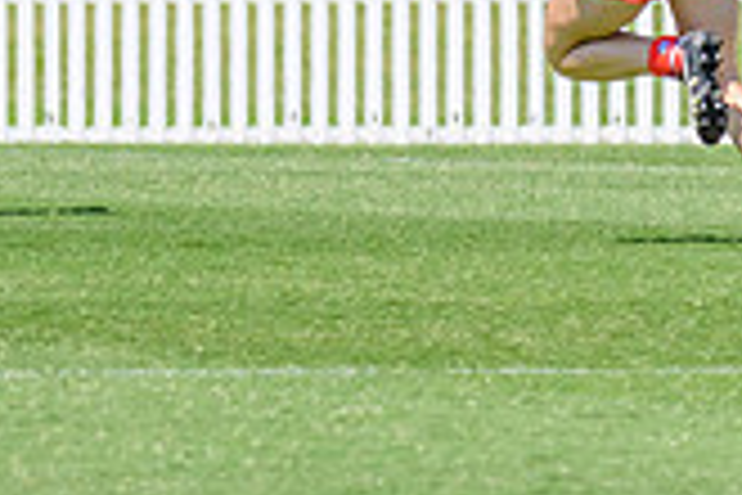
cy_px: -45
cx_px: -1171
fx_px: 29121
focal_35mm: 1413
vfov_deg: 1.0
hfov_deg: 1.5
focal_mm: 240
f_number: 8
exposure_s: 1/2000
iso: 800
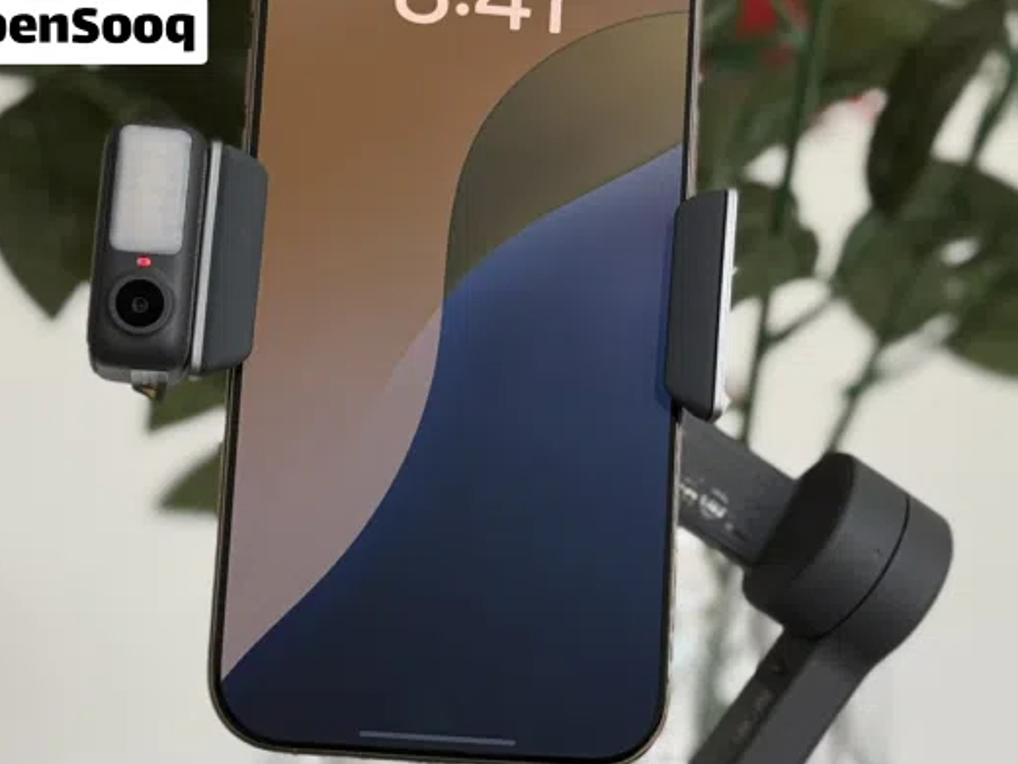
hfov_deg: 32.7
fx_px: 1735
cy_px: 346
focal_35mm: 59
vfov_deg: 24.8
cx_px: 502
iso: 64
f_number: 1.78
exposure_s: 1/121
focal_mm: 6.76
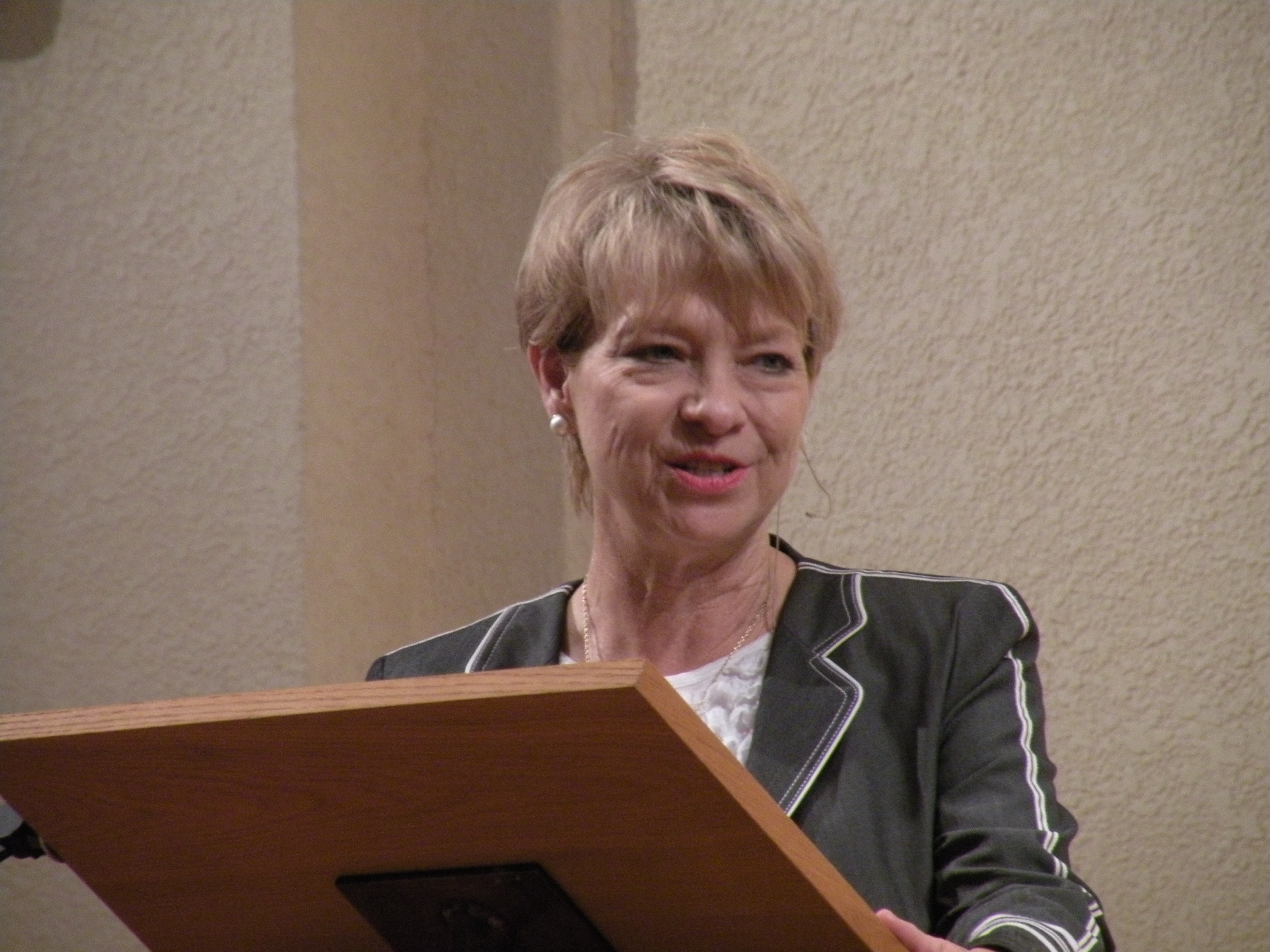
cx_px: 635
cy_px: 476
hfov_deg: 5.9
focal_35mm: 337
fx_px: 12364
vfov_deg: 4.4
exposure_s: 1/61
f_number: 4.5
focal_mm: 59.6
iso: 400
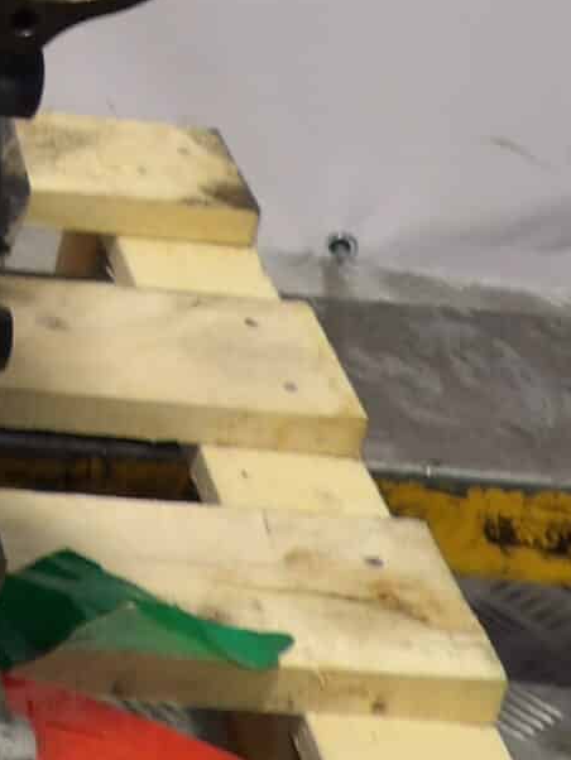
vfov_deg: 18.0
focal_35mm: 102
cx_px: -510
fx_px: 2242
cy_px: -229
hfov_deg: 12.9
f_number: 2.8
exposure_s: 1/33
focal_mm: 4.3
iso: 125
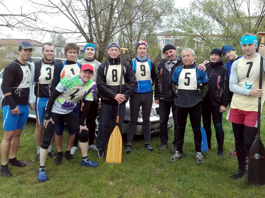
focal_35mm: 35
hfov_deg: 52.6
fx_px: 268
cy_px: 89
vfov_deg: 40.6
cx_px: 140
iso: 50
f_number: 2.2
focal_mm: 3.31
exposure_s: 1/168
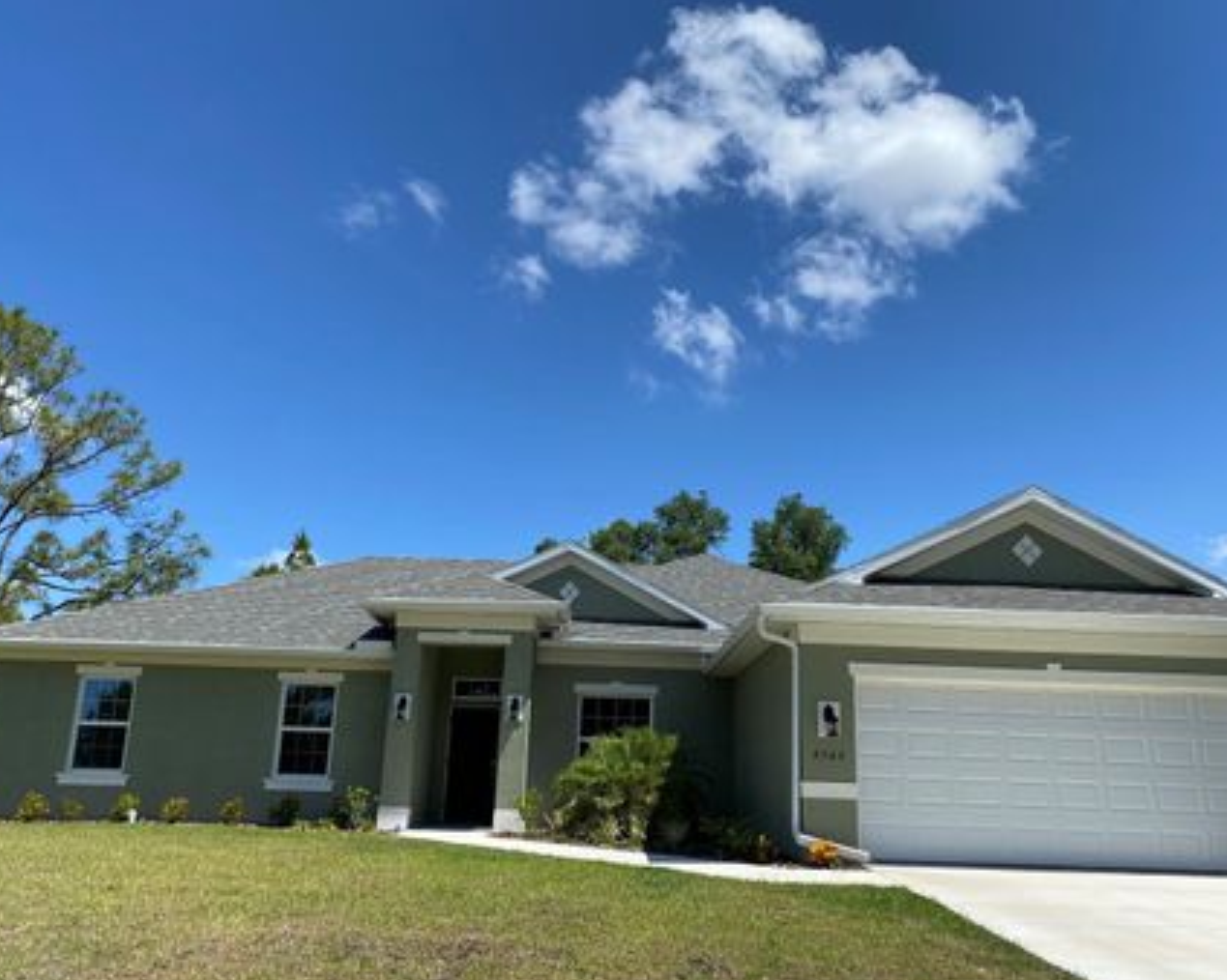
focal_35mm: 30
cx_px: 635
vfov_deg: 48.5
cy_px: 494
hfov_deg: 58.8
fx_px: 1089
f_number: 1.8
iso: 32
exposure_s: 1/3300
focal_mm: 4.25
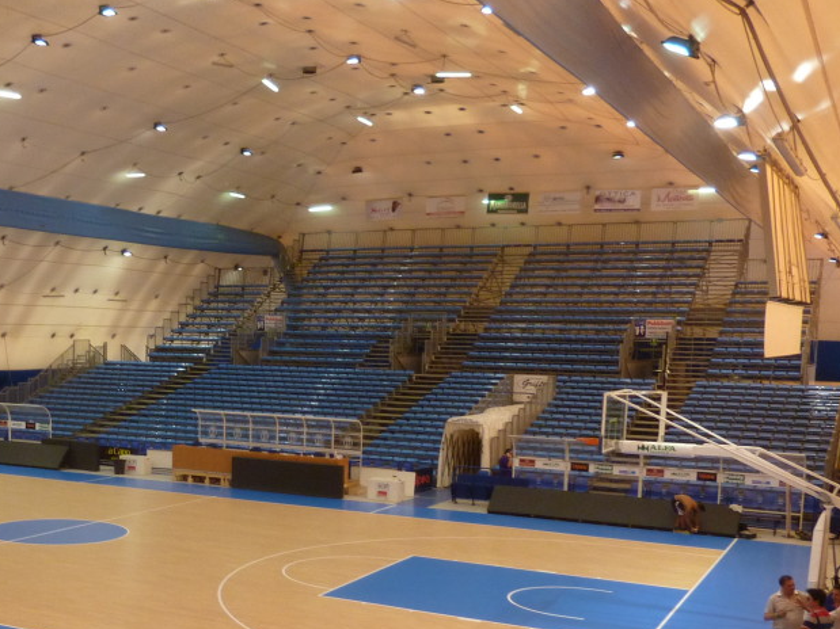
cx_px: 175
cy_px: 461
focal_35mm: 48
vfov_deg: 29.8
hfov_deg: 38.3
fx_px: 1165
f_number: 3.4
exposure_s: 1/30
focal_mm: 4.7
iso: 200
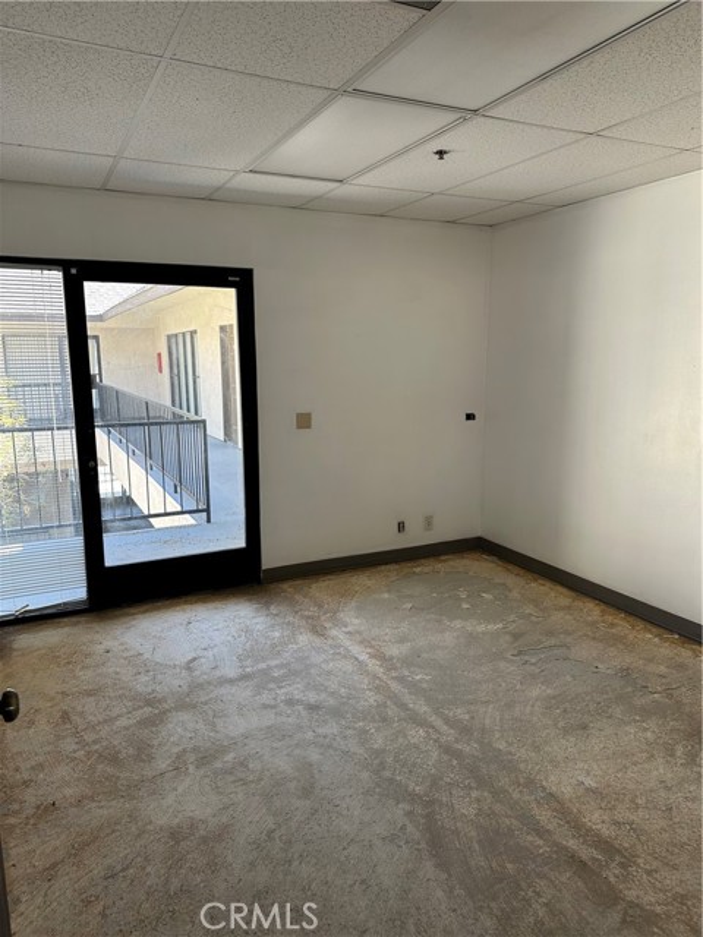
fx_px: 650
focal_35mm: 24
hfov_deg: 56.8
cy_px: 468
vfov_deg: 71.6
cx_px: 352
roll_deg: +0.5
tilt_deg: -9.7
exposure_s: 1/128
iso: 80
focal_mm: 6.86
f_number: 1.78
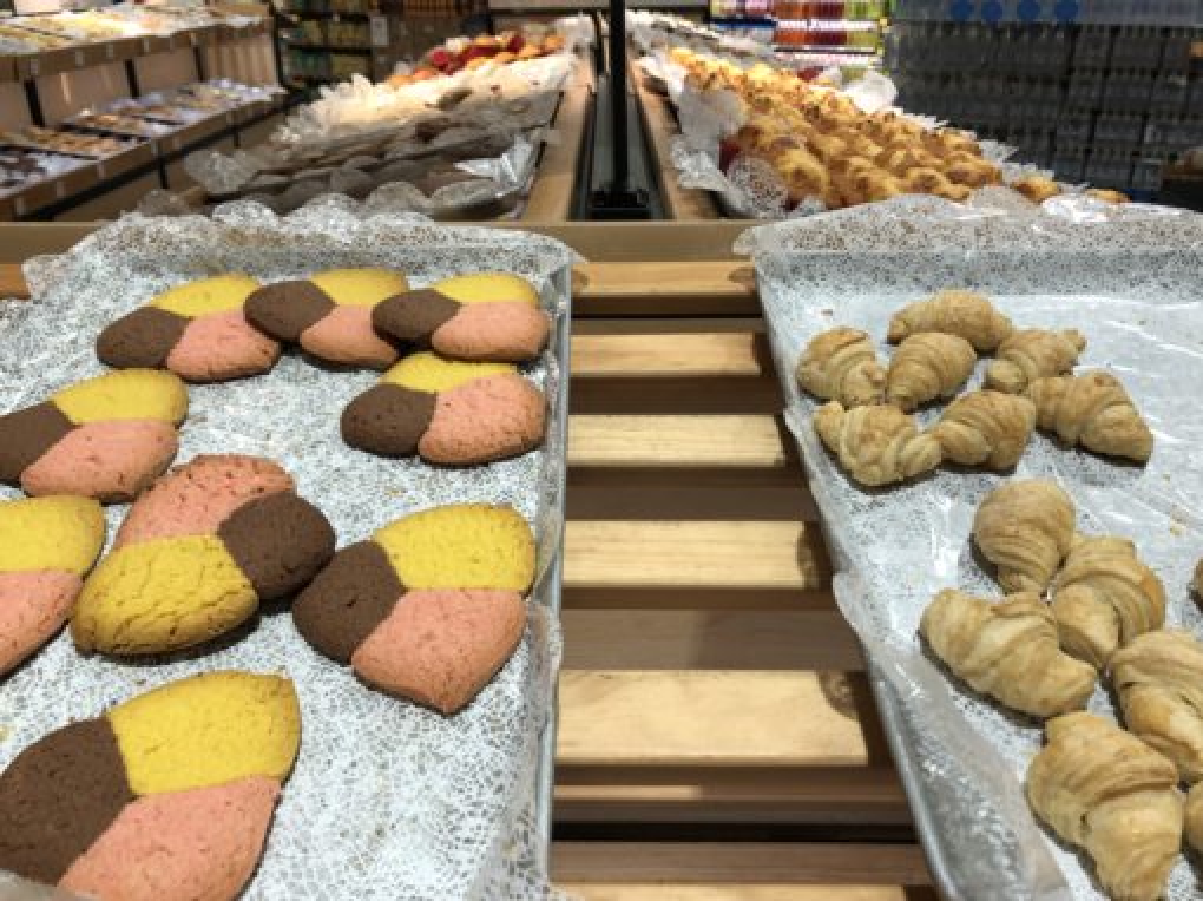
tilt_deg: -26.7
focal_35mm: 28
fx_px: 973
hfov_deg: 63.5
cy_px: 450
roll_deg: +0.7
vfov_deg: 49.7
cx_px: 602
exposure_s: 1/30
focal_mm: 3.99
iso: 25
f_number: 1.8
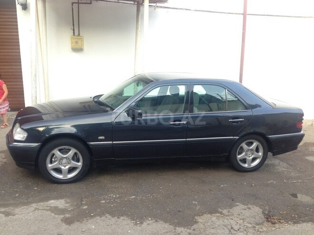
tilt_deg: -9.3
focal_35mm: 33
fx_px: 299
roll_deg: +1.1
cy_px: 118
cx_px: 157
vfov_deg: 42.9
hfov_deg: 55.4
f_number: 2.4
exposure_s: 1/40
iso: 64
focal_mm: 4.12
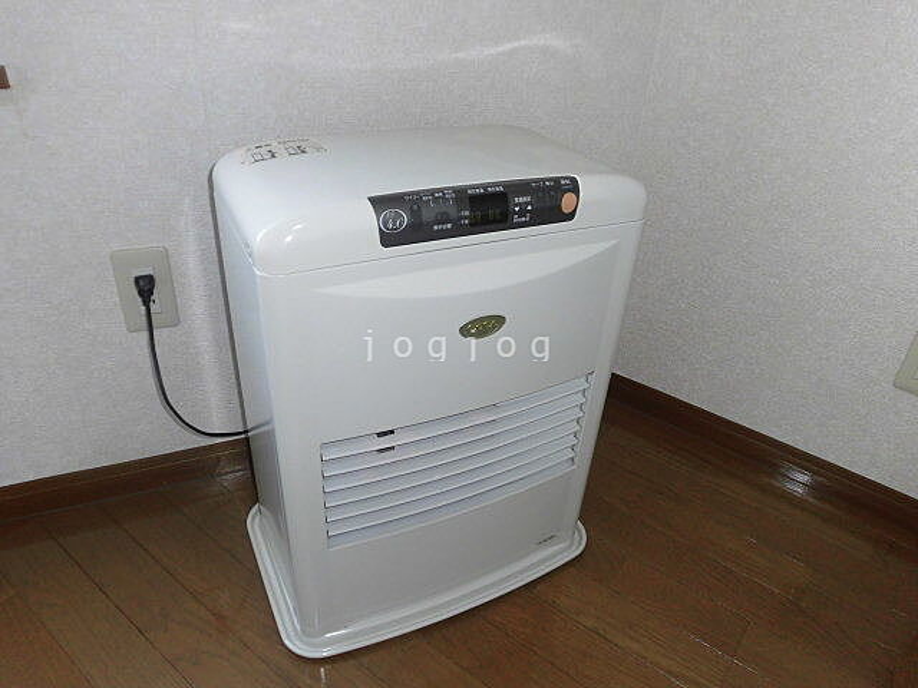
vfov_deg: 56.8
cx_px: 459
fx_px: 636
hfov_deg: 71.6
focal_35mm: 24
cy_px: 344
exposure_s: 1/50
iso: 100
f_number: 3.1
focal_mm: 4.3
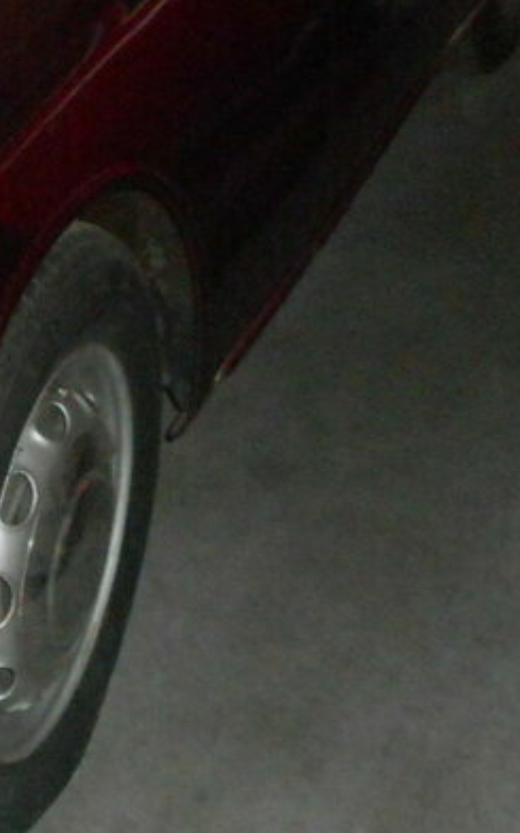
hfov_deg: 14.4
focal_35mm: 81
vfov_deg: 25.3
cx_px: -380
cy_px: 235
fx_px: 1840
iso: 560
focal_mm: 4.5
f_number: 3.7
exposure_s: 1/25
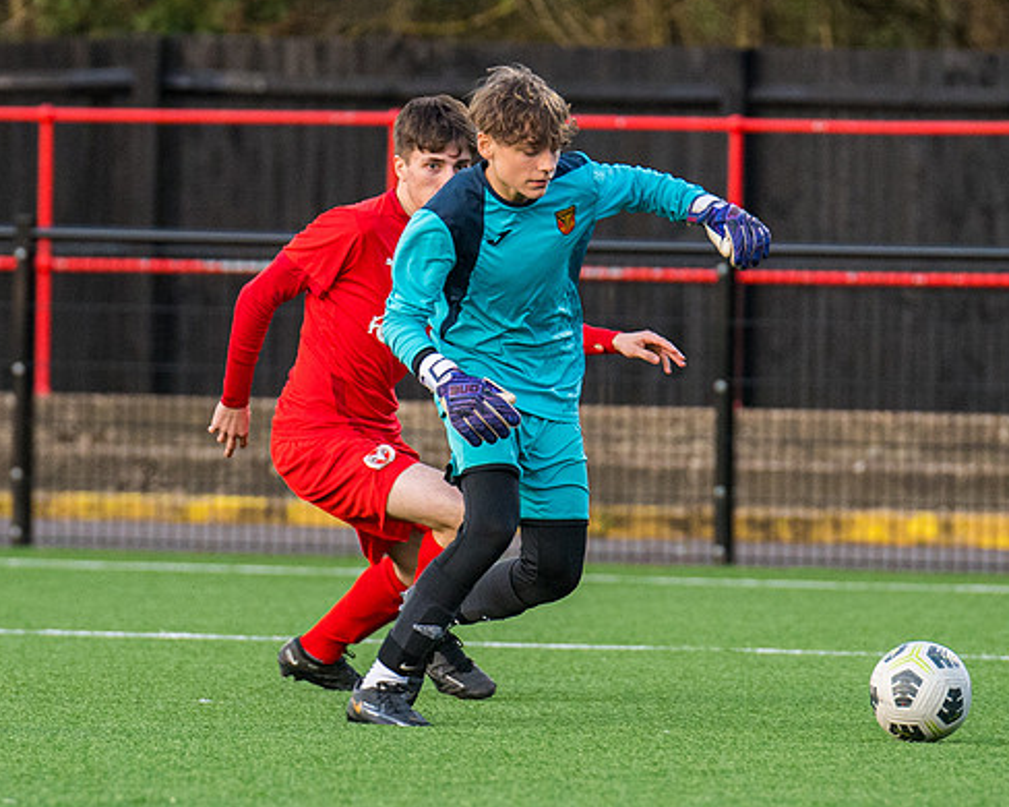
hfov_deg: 3.0
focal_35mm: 646
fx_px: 19283
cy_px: 381
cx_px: 358
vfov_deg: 2.4
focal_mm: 270
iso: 2000
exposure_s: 1/500
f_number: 4
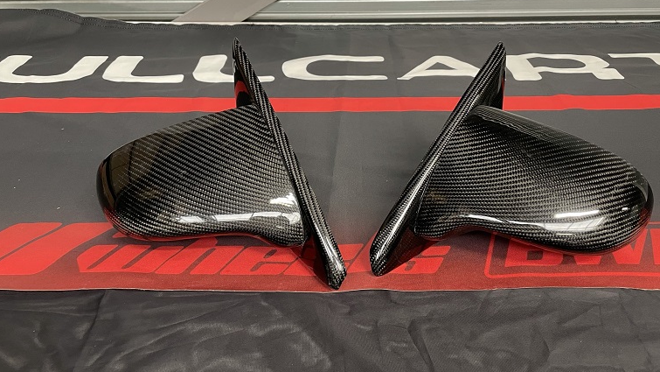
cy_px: 139
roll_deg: -0.3
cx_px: 344
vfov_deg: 38.7
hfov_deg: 64.3
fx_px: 525
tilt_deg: -29.7
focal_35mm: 30
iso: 200
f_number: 1.6
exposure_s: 1/50
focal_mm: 4.2
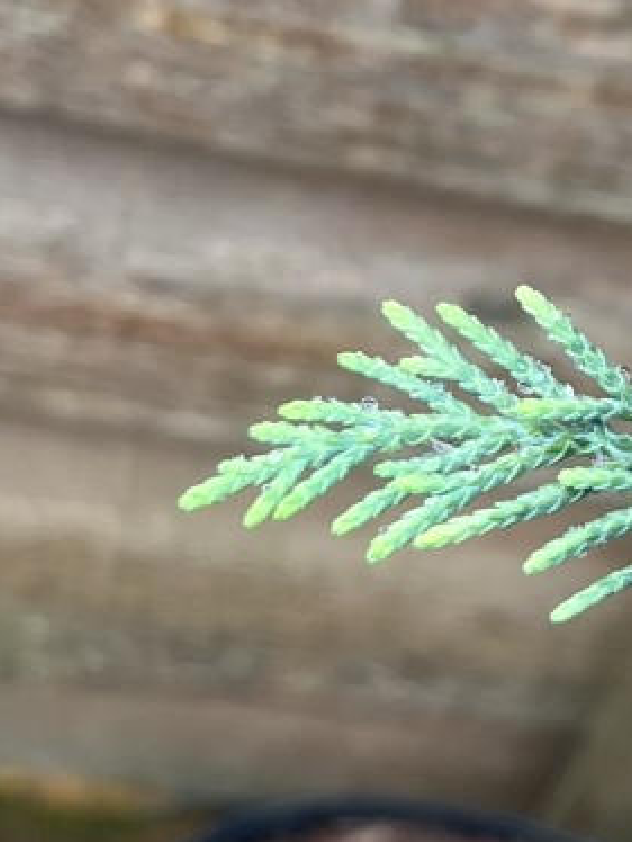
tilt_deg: -54.1
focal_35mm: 75
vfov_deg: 26.0
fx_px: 1824
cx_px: 601
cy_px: 369
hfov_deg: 19.2
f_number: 1.6
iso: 125
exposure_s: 1/118
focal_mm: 5.1
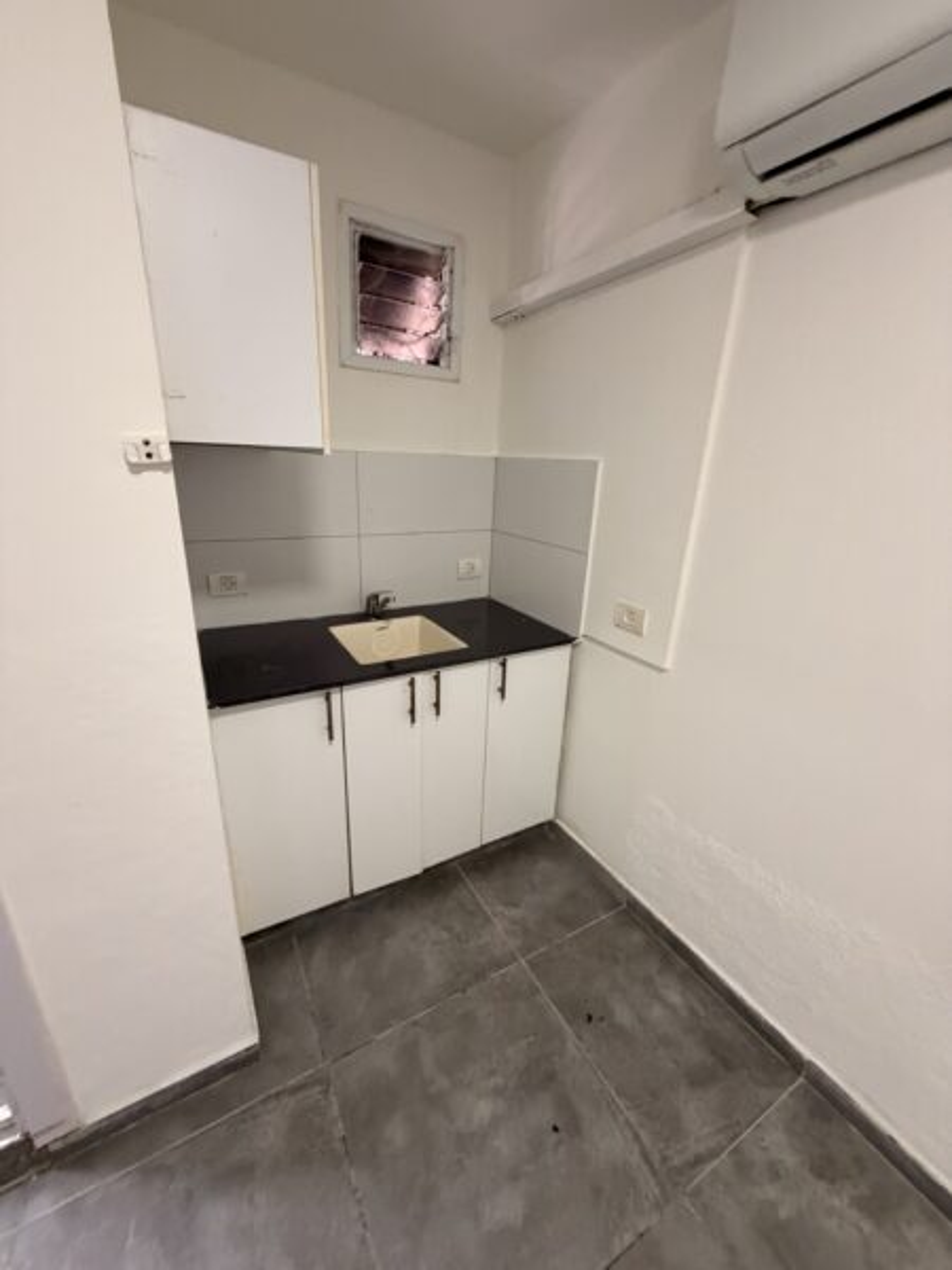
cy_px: 635
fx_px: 513
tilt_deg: -15.6
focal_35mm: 14
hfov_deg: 85.7
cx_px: 476
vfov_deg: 102.1
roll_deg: -2.6
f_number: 2.2
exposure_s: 1/76
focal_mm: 2.22
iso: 320
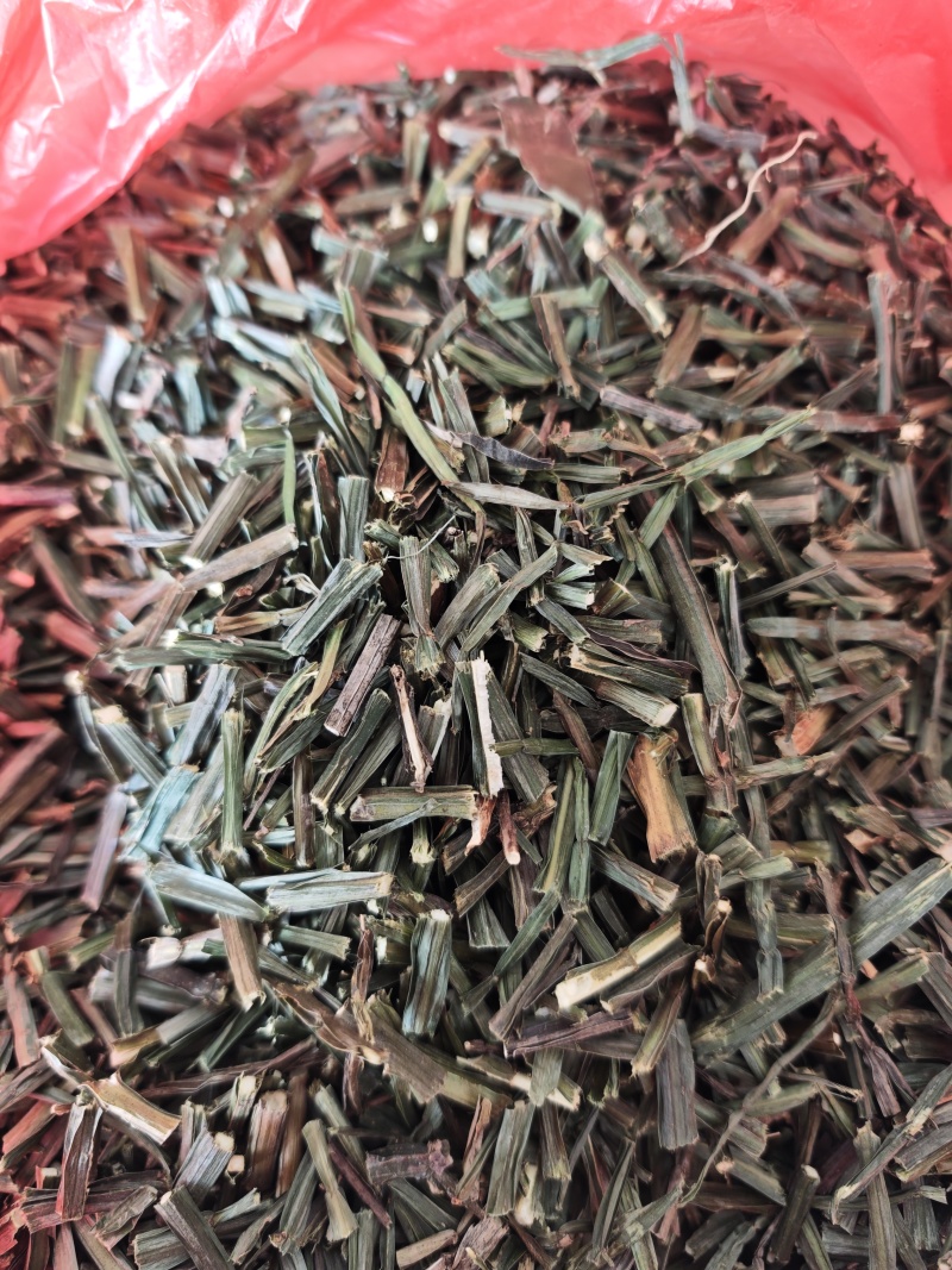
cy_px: 635
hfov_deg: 58.9
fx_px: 844
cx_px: 476
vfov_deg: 73.9
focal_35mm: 23
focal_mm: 6.68
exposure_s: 1/37.3
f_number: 1.44
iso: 320
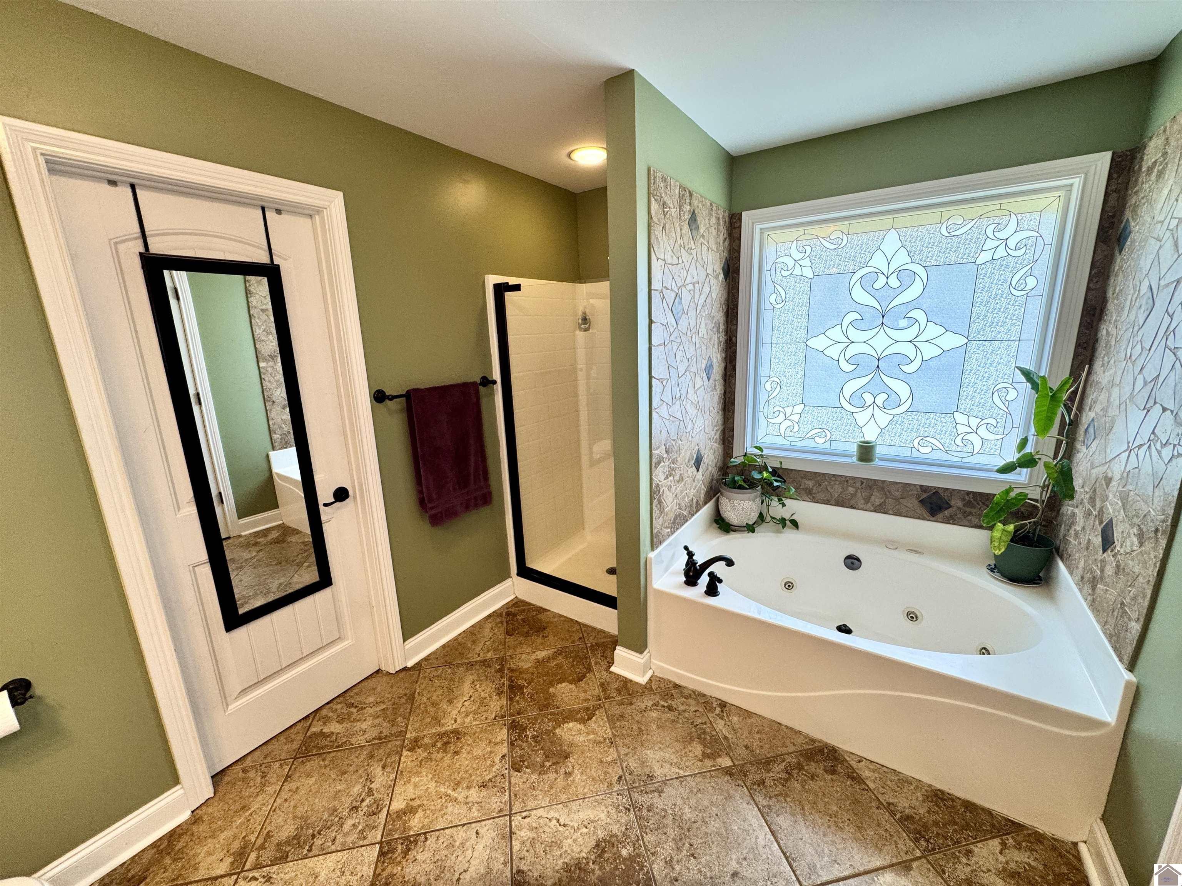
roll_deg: +2.1
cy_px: 443
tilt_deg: -13.7
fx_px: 478
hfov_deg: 102.1
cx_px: 591
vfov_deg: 85.7
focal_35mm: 14
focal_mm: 2.22
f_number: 2.2
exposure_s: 1/120
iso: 160
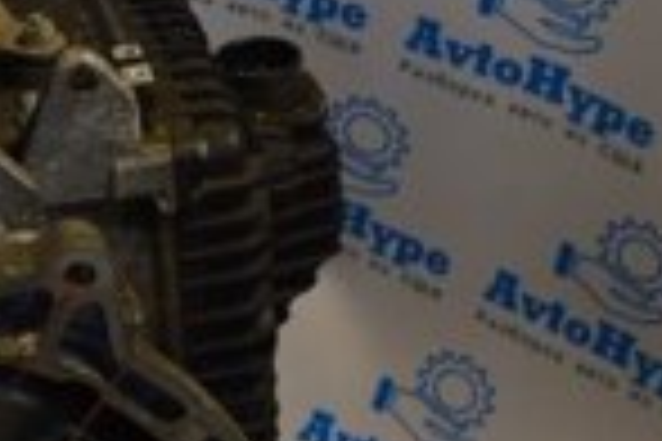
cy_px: 277
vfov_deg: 10.0
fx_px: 2522
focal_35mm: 137
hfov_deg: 14.4
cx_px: -153
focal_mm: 21
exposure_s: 1/50
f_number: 3.8
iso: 400
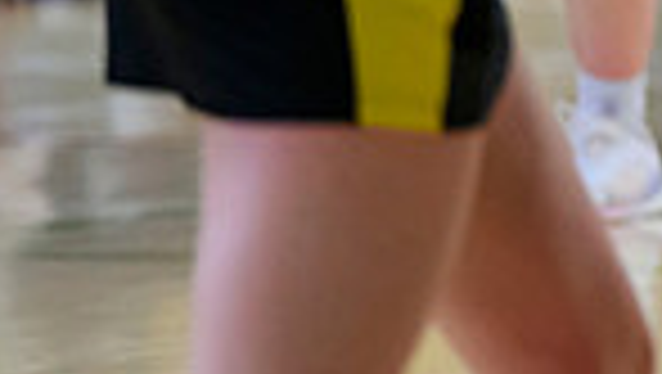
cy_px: -564
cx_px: 1661
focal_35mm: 1070
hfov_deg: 2.0
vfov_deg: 1.1
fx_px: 18799
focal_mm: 200
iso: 4000
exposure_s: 1/1000
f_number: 3.2
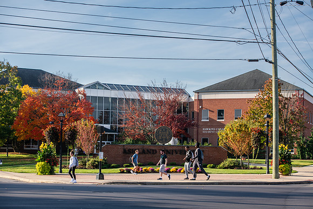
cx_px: 156
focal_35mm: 80
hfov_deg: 25.4
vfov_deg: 17.1
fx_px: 696
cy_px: 104
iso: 160
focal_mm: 80
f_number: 6.3
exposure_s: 1/400
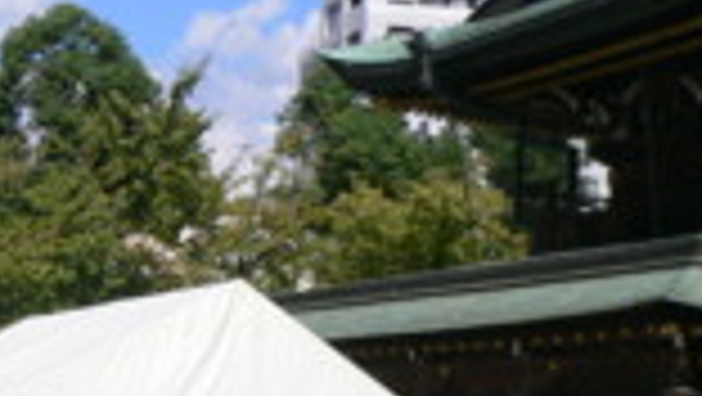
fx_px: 2049
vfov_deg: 10.9
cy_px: 446
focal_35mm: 110
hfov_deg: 17.9
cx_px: -256
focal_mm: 5.8
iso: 100
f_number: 5.6
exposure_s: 1/640
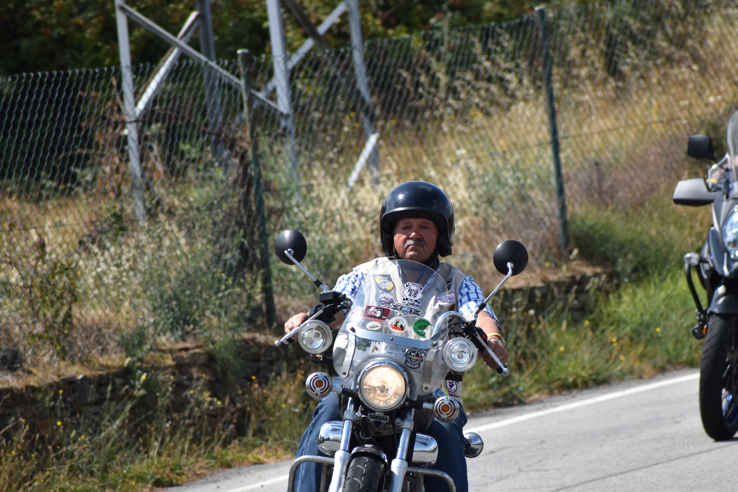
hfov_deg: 4.5
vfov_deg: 3.0
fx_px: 9491
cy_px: 313
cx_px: 435
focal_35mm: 463
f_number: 7.1
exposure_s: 1/1600
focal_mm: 240
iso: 400
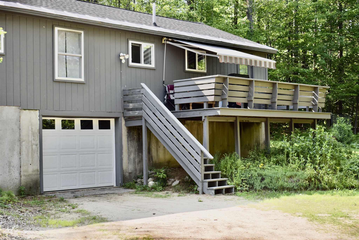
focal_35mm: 57
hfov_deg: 35.1
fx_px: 568
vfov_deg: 23.8
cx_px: 180
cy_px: 120
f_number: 5.6
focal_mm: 38
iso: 100
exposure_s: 1/125
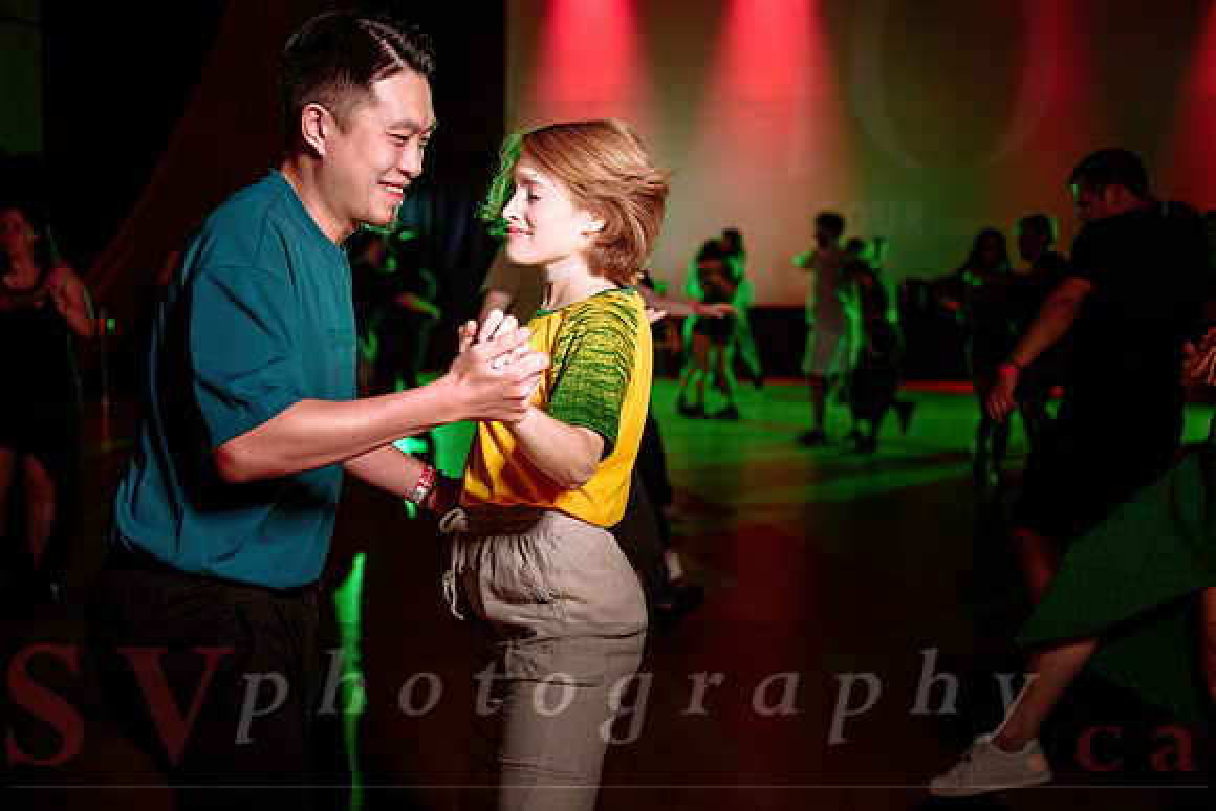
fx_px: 1624
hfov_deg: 41.0
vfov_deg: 28.0
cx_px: 552
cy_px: 443
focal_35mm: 48
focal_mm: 44
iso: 1000
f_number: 2.8
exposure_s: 1/60
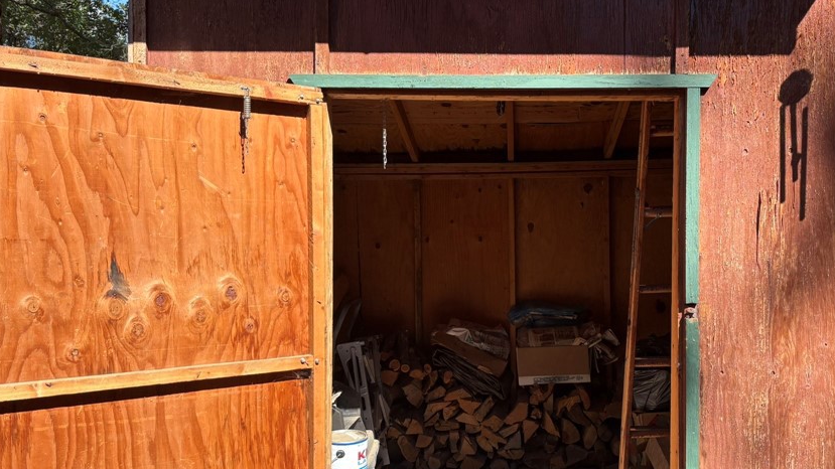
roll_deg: +0.0
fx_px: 775
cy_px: 252
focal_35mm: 35
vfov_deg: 33.7
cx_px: 495
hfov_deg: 56.3
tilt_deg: -2.2
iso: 50
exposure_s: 1/1099
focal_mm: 5.96
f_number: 1.6
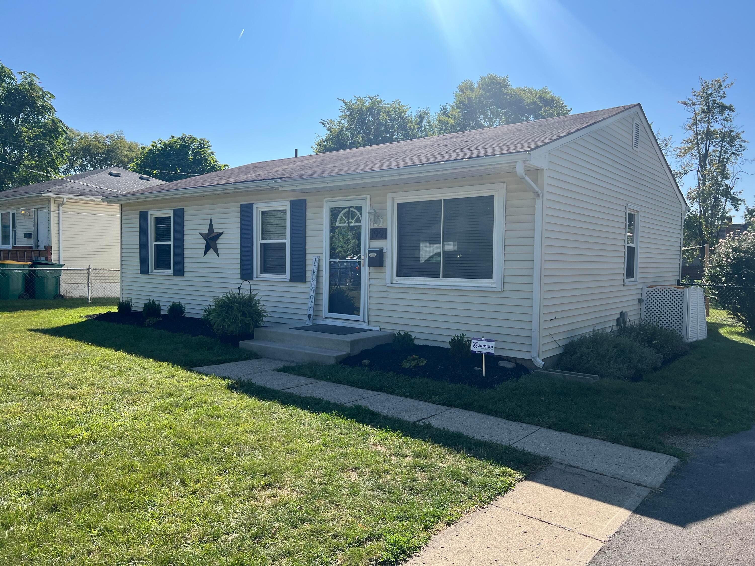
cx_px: 378
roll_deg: -0.3
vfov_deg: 53.1
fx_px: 567
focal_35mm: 26
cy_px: 283
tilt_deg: -2.3
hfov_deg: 67.3
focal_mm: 5.7
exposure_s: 1/2841
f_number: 1.5
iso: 50
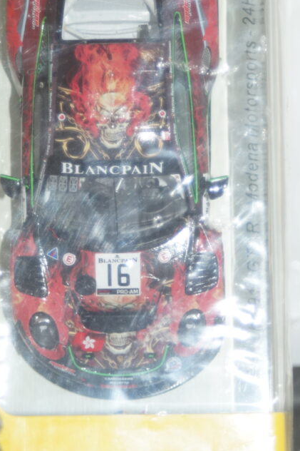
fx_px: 2139
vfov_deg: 12.0
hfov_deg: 8.0
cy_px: 169
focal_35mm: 171
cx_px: 112
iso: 640
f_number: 5.6
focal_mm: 80
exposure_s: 1/60
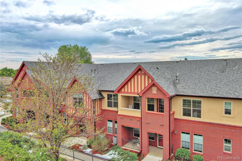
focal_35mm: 29
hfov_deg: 63.7
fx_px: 195
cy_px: 80
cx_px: 121
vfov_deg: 44.9
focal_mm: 10.6
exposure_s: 1/1642
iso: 100
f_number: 2.8
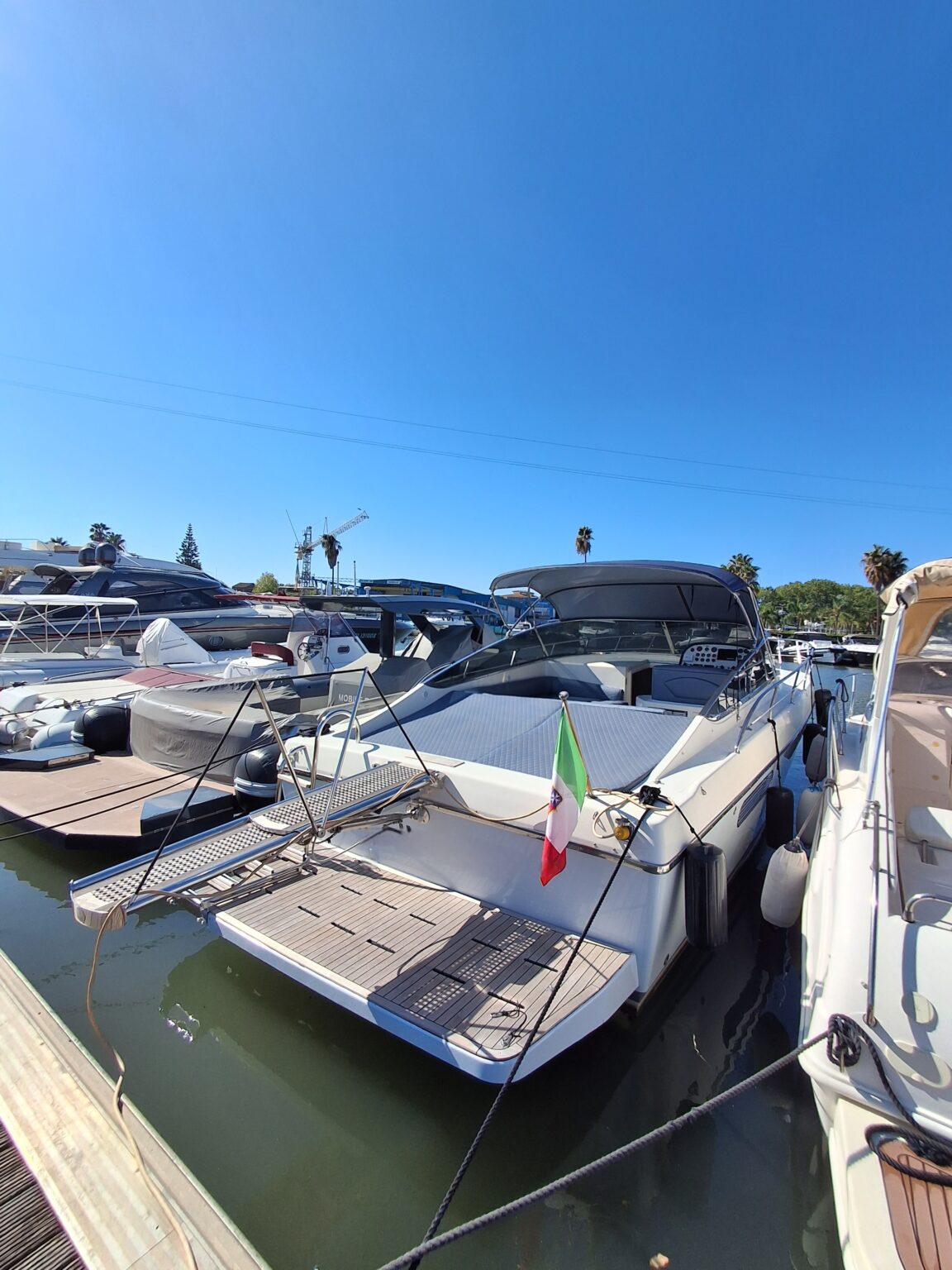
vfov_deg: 94.5
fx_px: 587
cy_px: 635
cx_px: 476
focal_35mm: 16
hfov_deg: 78.1
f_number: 2.2
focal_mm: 1.64
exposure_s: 1/1667
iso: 40
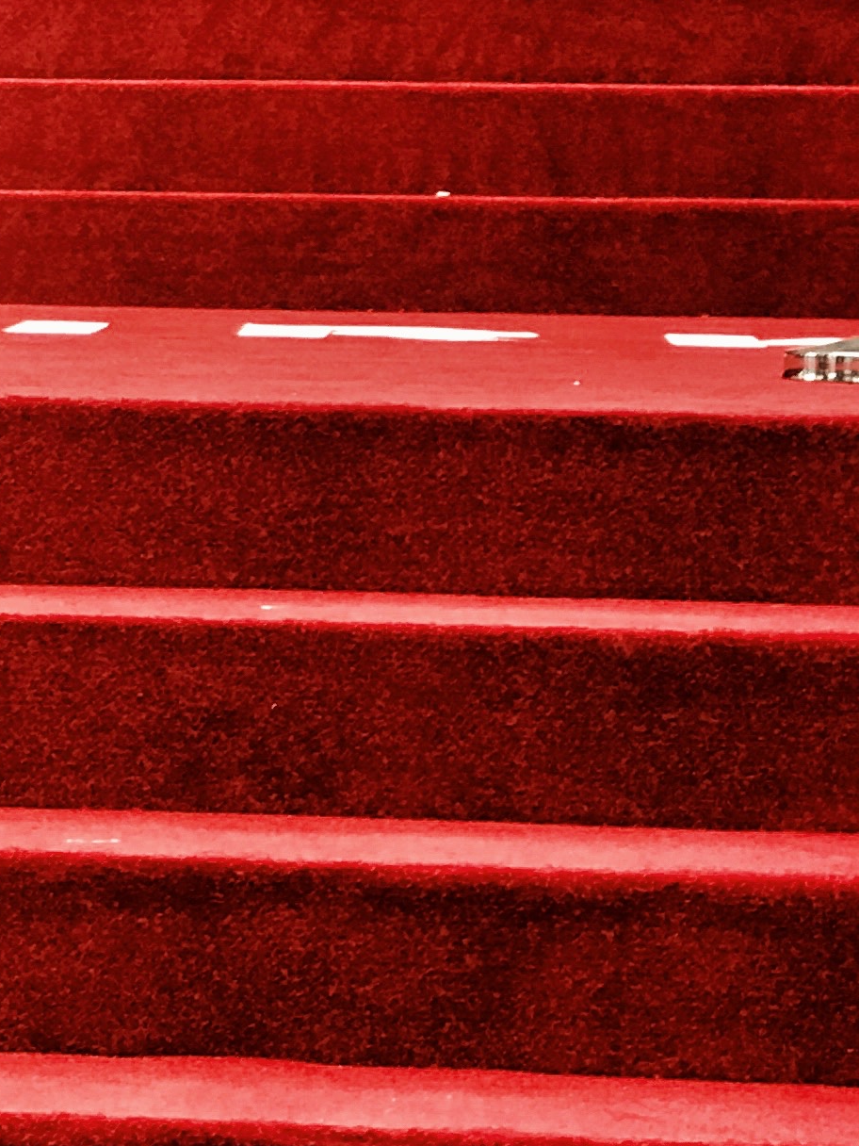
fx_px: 6253
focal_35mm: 189
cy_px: 188
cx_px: -564
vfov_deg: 10.4
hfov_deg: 7.7
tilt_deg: -0.6
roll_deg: +0.1
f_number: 2.8
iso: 32
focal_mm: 6.6
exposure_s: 1/50
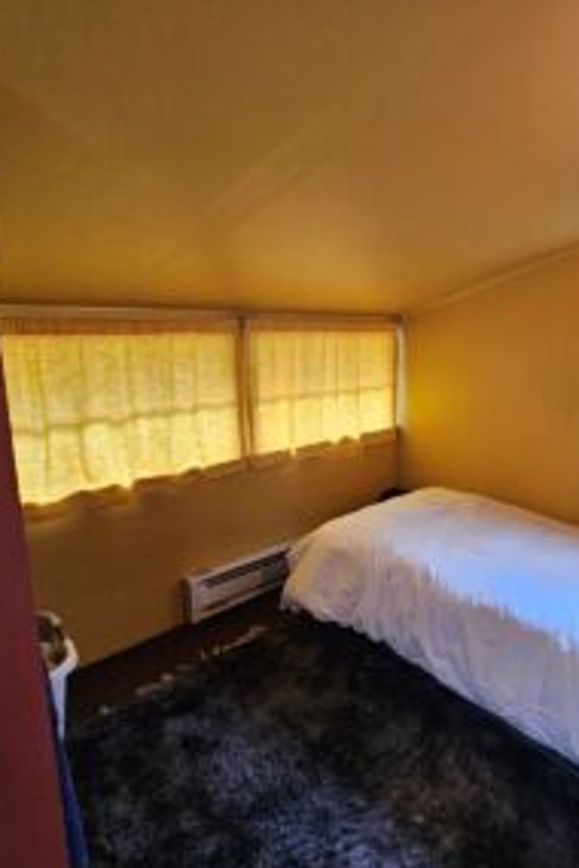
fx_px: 458
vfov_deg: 86.9
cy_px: 429
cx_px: 421
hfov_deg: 61.6
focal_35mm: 19
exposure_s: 1/40
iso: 400
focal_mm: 2.2
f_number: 2.2
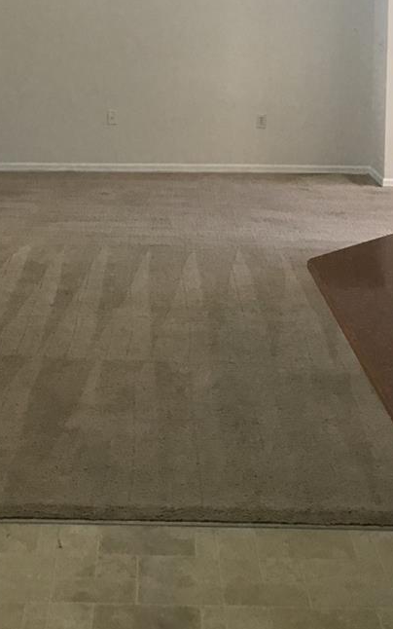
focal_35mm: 61
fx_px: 1045
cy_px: 52
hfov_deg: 21.2
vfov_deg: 31.7
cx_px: 128
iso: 80
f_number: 2.4
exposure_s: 1/30
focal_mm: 3.3
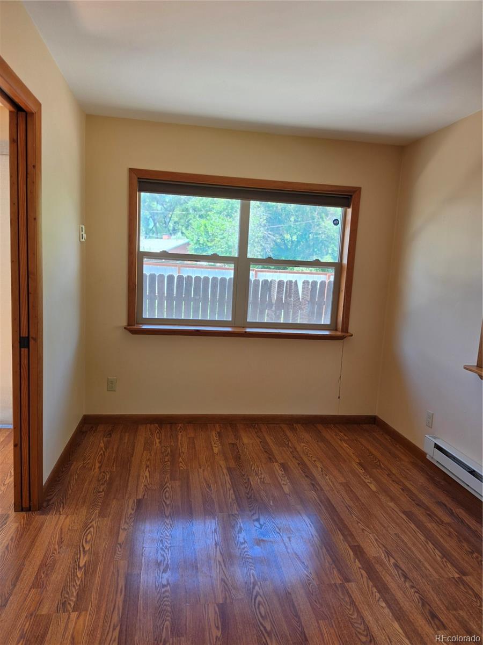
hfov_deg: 58.9
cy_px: 322
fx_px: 428
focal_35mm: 23
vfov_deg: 73.9
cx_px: 242
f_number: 1.4
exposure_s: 1/180
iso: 32
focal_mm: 6.5
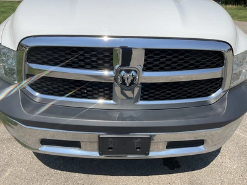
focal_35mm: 29
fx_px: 207
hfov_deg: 61.7
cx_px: 124
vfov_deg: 48.2
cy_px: 92
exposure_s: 1/2227
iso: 25
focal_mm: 3
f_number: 1.8
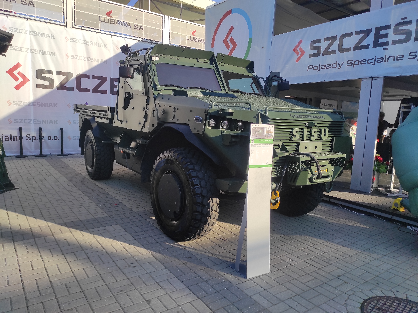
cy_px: 156
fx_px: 302
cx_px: 209
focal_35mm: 25
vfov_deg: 54.8
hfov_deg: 69.4
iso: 100
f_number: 1.89
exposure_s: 1/1584
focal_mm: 5.43
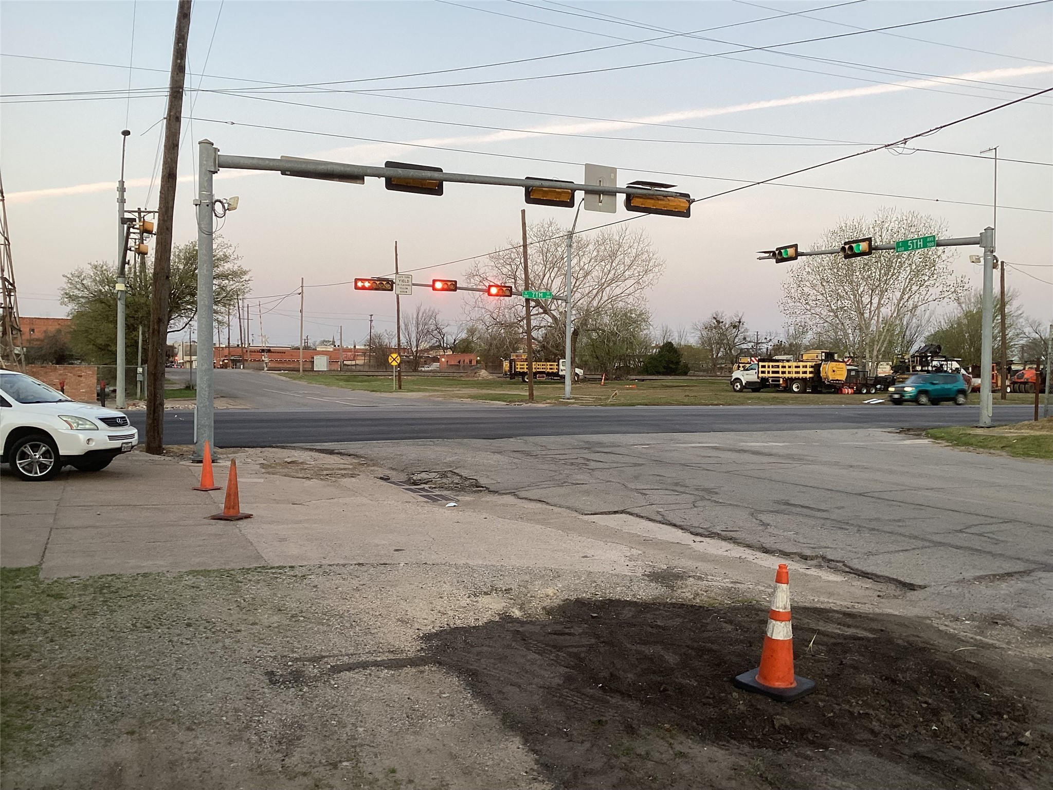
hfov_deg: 58.4
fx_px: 943
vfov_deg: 45.4
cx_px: 526
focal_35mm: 31
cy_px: 395
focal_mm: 3.3
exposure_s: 1/60
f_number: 2.4
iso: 64
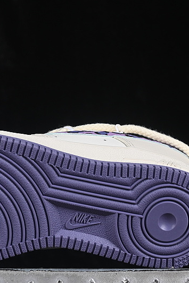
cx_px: 47
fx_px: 1198
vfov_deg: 13.5
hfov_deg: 9.0
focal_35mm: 152
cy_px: 150
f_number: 8
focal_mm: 50
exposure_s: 1/80
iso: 160
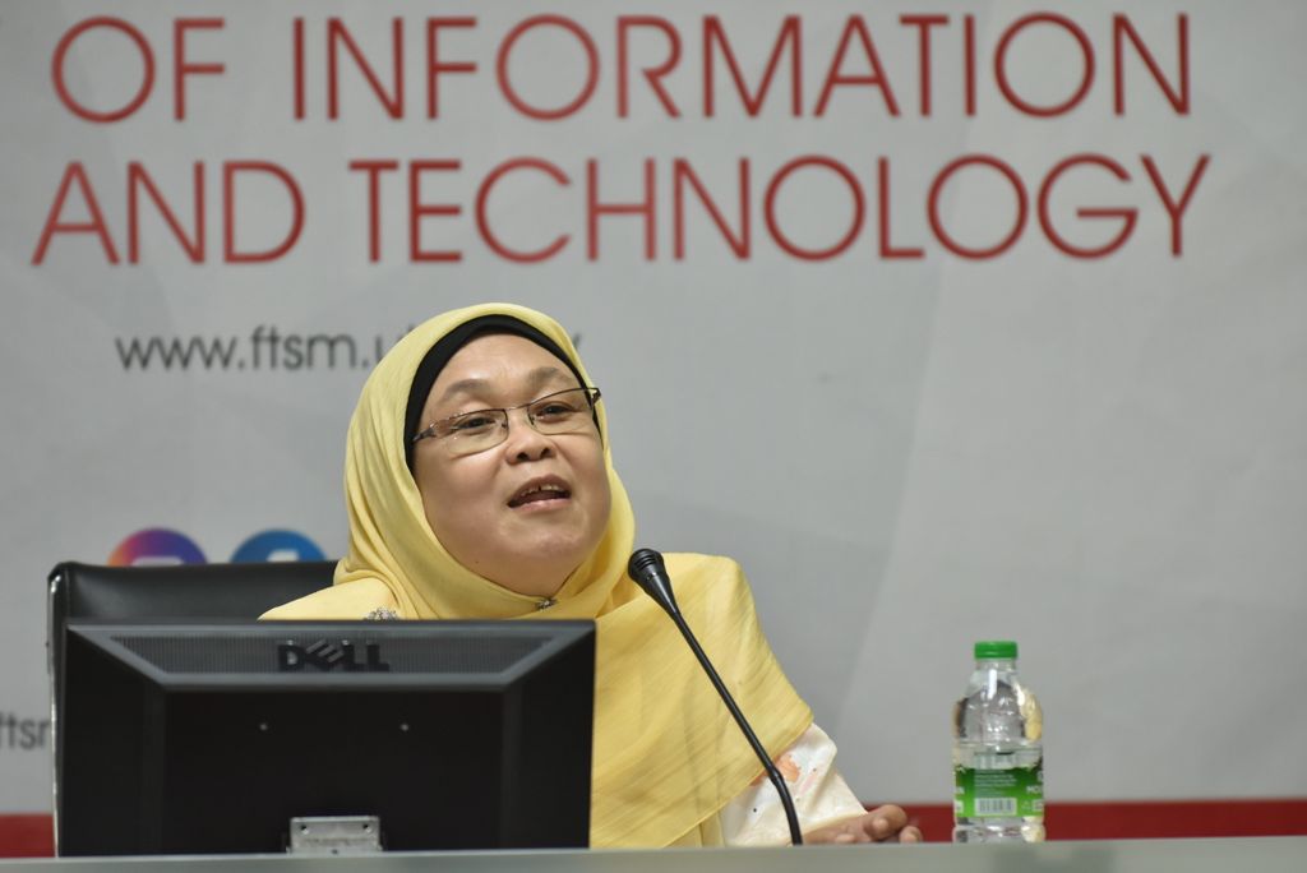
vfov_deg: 4.6
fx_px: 10897
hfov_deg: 6.9
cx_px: 654
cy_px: 436
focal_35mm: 300
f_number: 2.8
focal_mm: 200
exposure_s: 1/160
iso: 1000
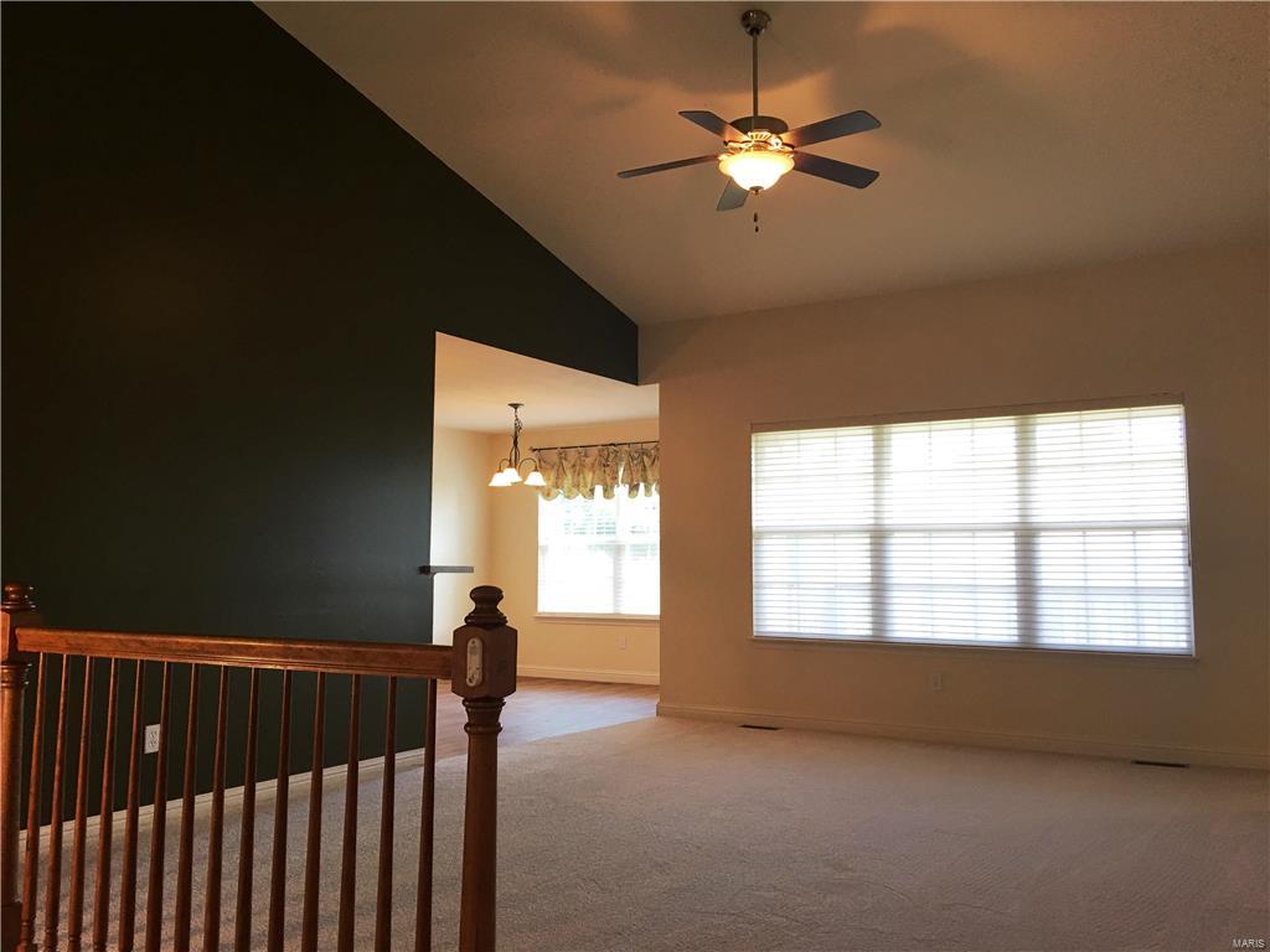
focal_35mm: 29
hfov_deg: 61.7
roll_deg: +1.5
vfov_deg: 48.2
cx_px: 635
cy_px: 476
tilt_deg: +5.4
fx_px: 1064
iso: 40
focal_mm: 4.15
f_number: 2.2
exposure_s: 1/30
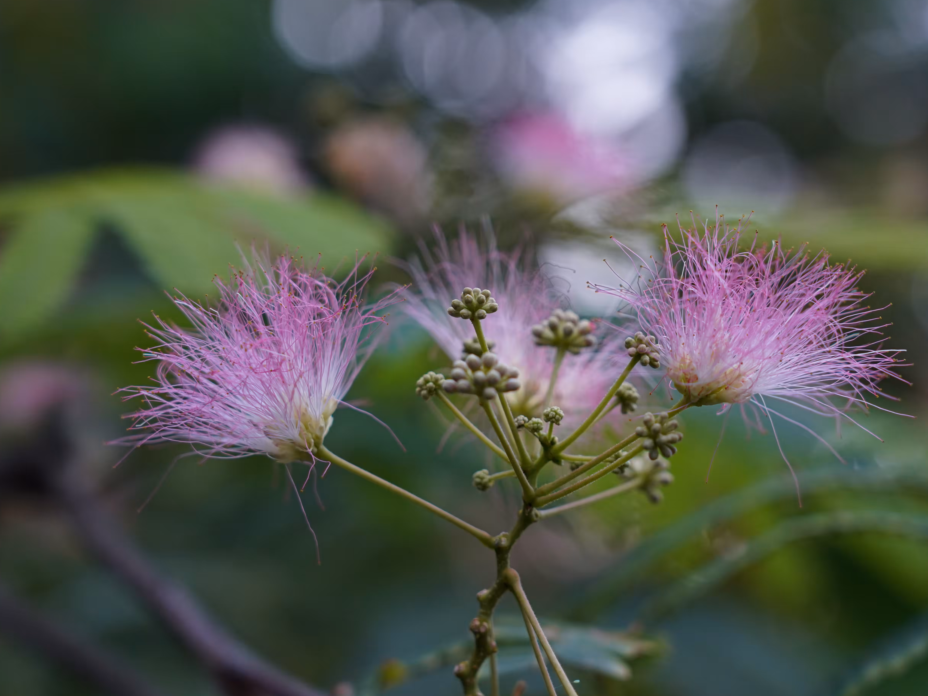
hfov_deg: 15.9
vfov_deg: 12.0
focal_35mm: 124
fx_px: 3324
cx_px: 523
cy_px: 332
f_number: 5.6
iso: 1250
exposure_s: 1/200
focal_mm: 105
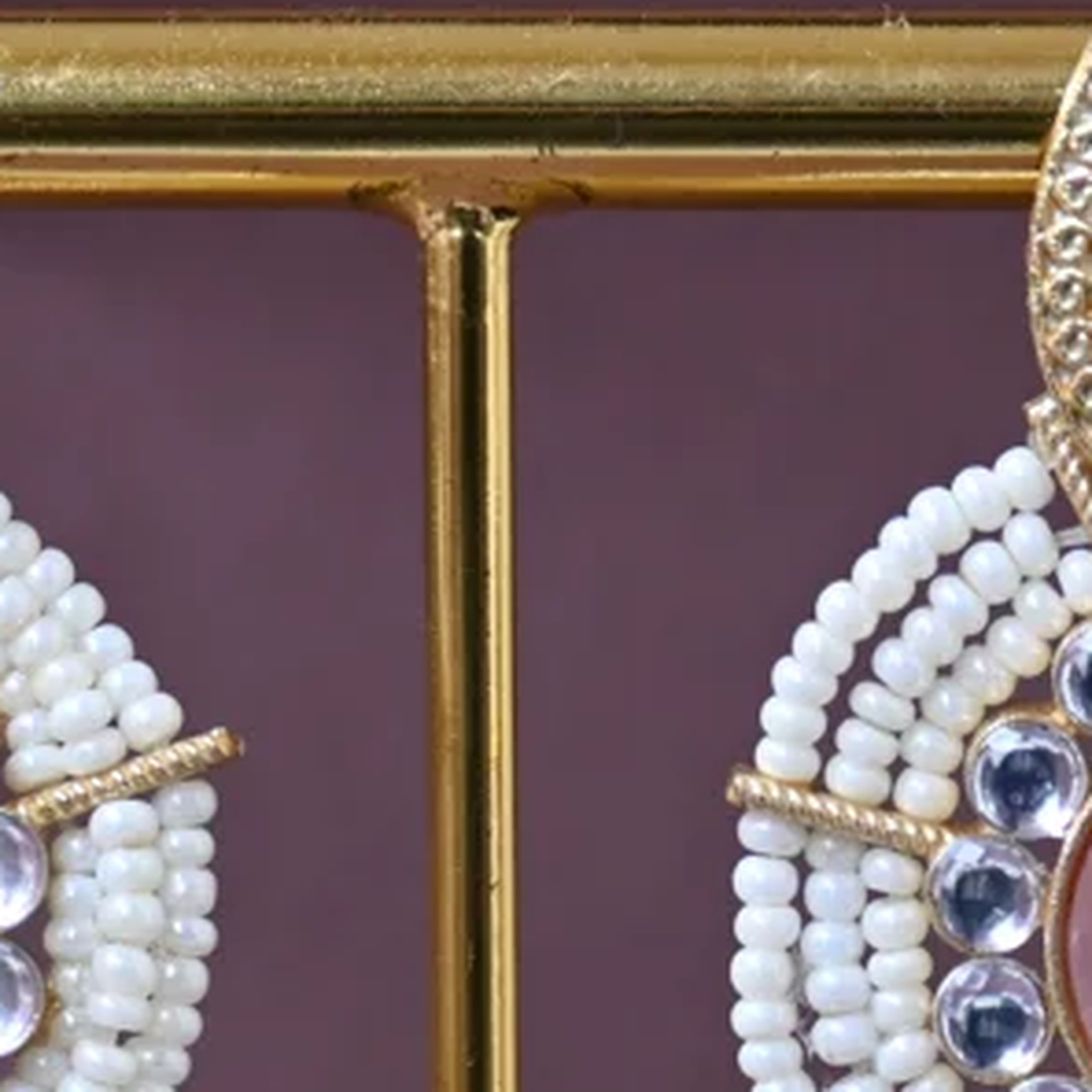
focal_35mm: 802
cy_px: 712
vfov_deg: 2.2
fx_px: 28614
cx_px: 181
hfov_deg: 2.2
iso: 2500
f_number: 5.3
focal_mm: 155
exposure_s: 1/250
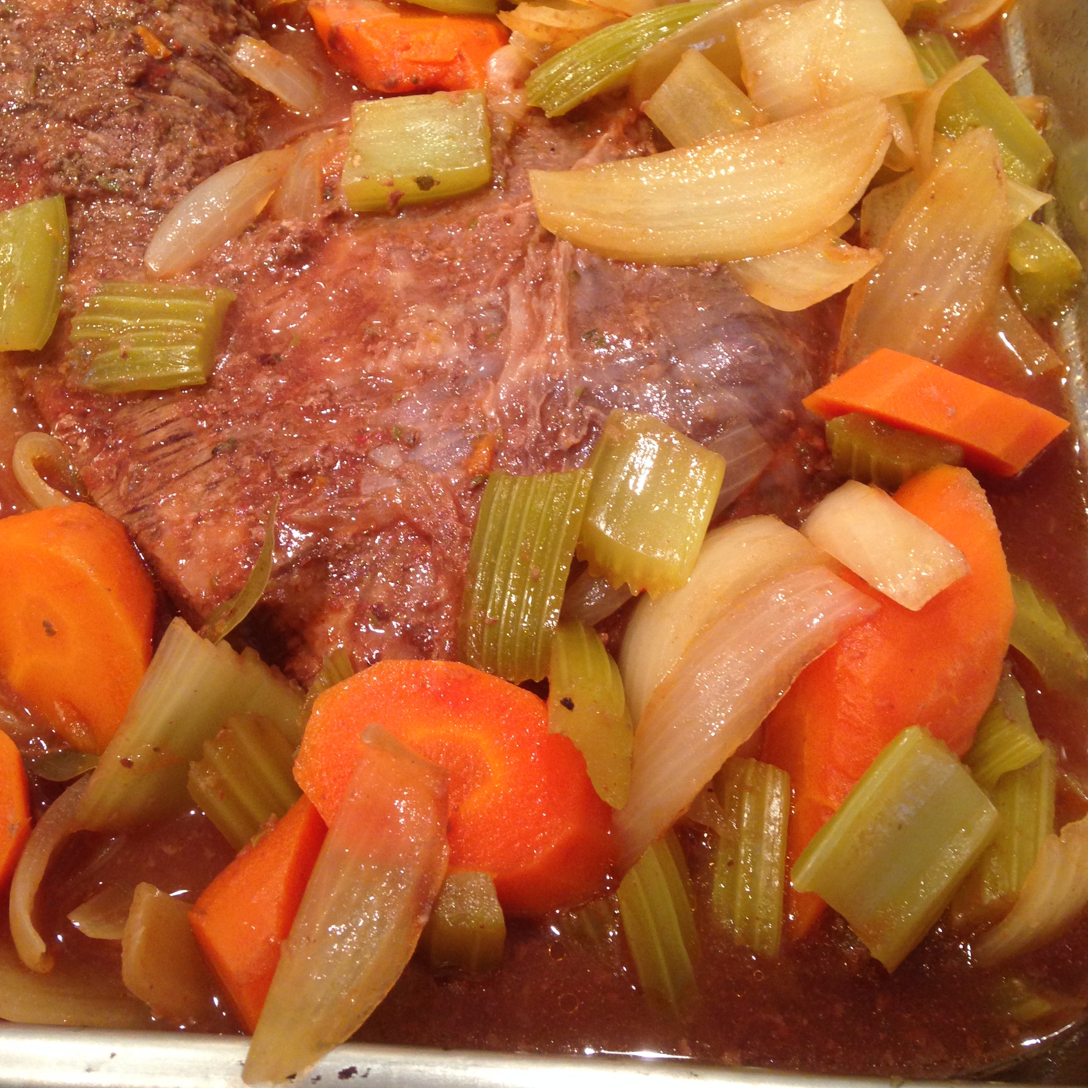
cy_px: 464
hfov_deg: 42.8
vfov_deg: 42.7
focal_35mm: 39
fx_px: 1387
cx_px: 544
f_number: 2.4
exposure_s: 1/20
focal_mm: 4.12
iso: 125
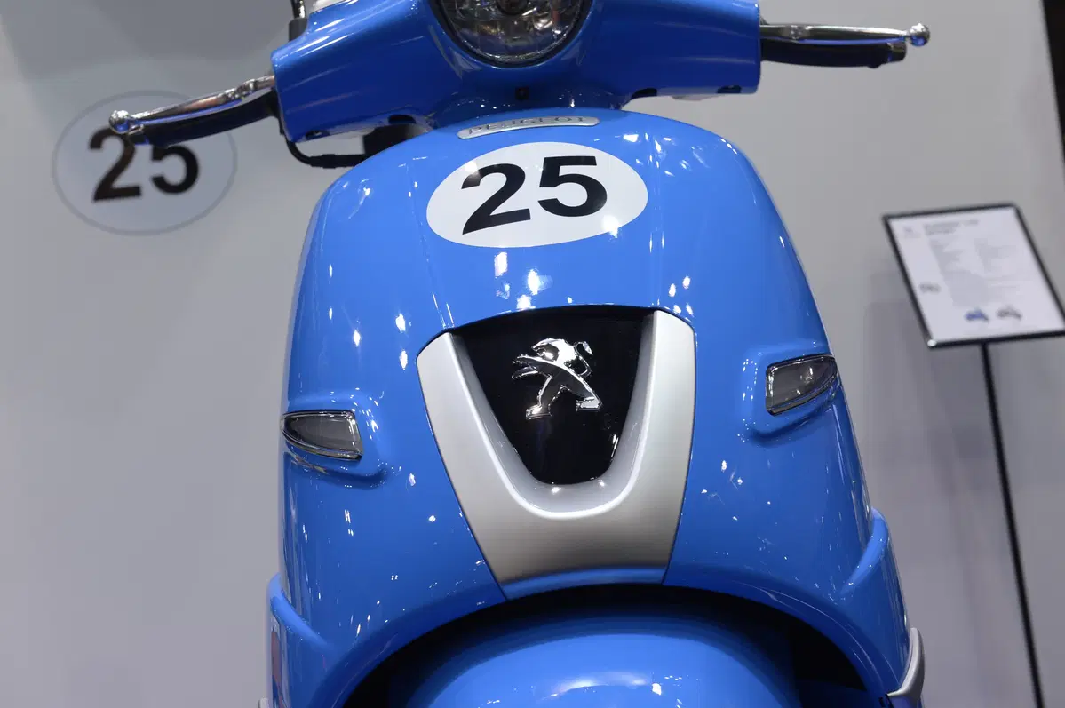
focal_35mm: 60
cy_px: 354
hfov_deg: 33.4
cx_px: 532
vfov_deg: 22.6
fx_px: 1773
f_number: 8
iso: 1000
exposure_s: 1/160
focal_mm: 60
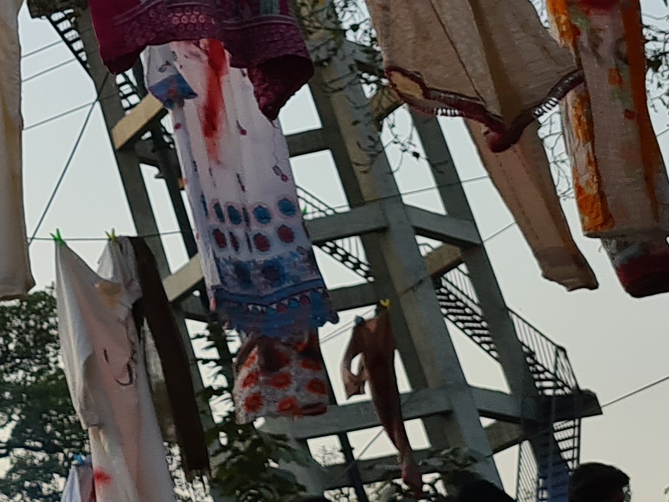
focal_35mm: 110
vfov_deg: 13.1
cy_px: -105
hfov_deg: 15.3
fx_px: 2126
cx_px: -563
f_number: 1.8
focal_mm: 5.4
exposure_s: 1/1188
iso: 50
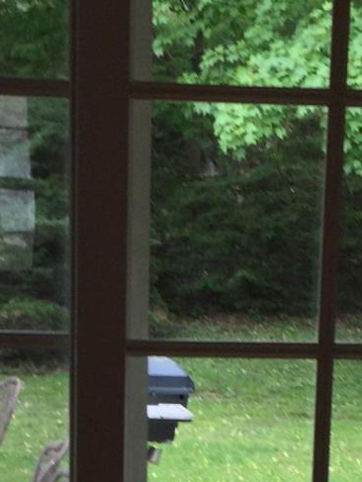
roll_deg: -0.2
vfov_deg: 15.6
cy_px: 655
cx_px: 100
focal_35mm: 119
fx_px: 1657
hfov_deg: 12.4
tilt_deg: -13.7
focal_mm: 4.15
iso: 32
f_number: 2.2
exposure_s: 1/314
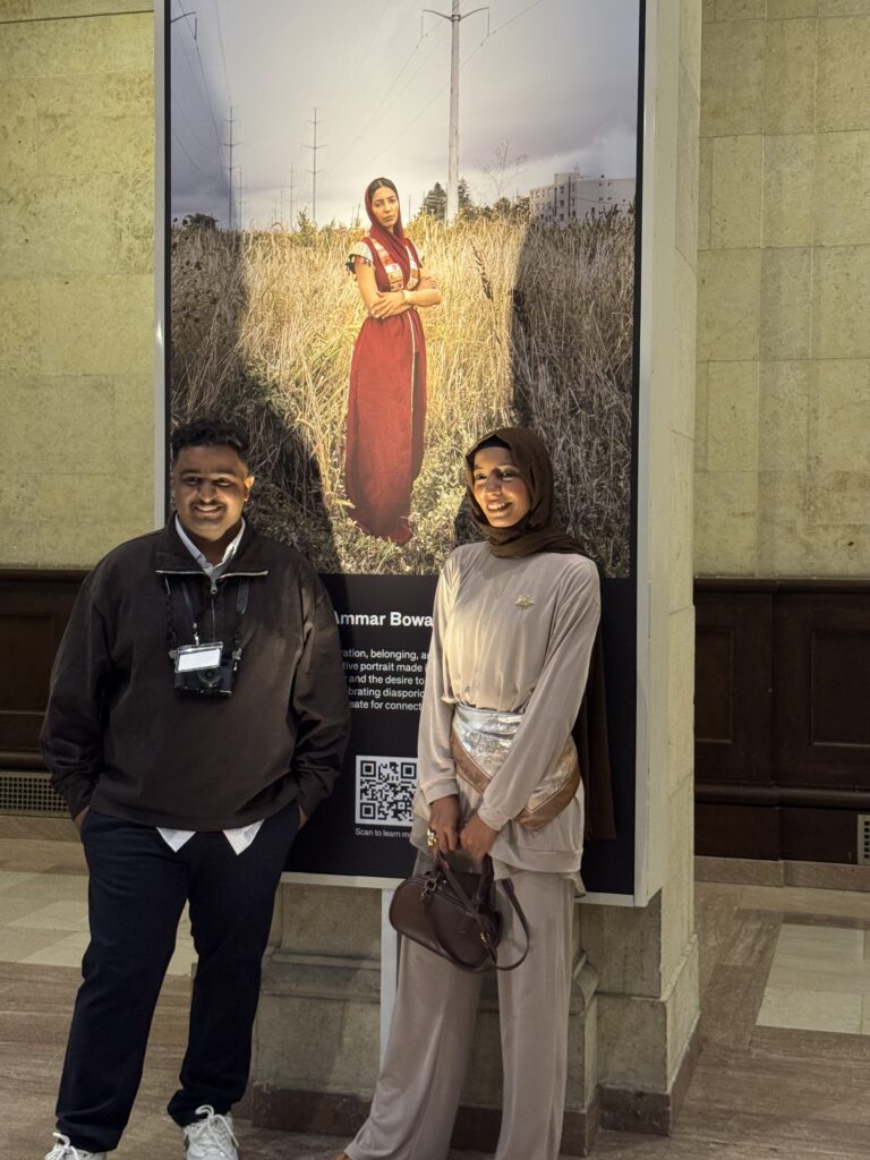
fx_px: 1609
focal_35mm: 48
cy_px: 580
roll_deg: -1.1
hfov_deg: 30.3
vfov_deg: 39.7
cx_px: 435
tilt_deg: -1.6
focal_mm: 6.76
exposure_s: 1/60
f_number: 1.78
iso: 250
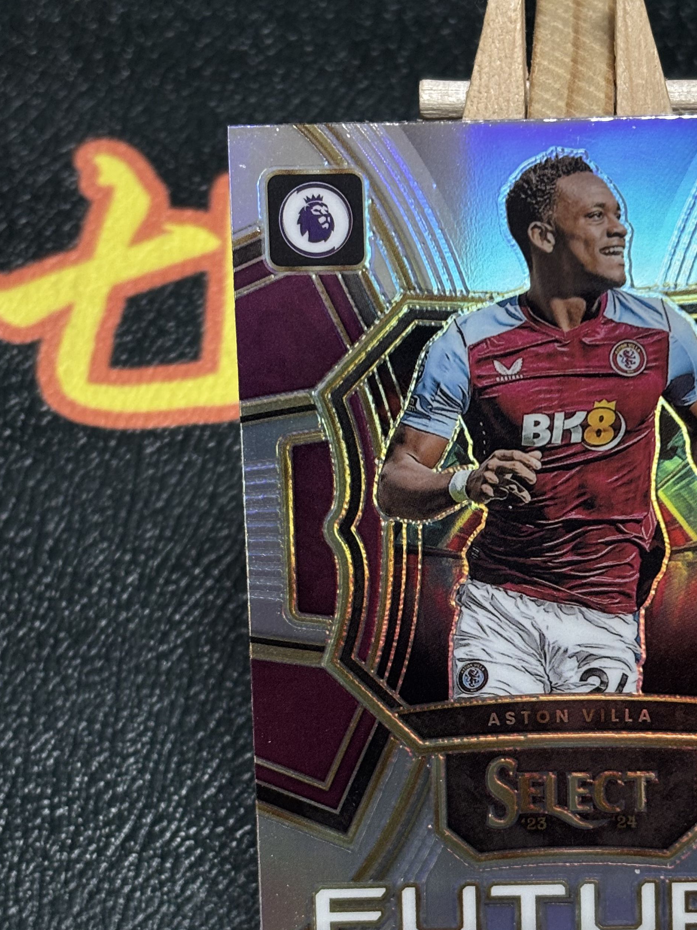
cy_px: 690
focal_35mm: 84
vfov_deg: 23.1
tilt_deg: -64.7
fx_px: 2255
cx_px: 542
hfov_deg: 17.4
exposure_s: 1/33
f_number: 1.6
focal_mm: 5.96
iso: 200
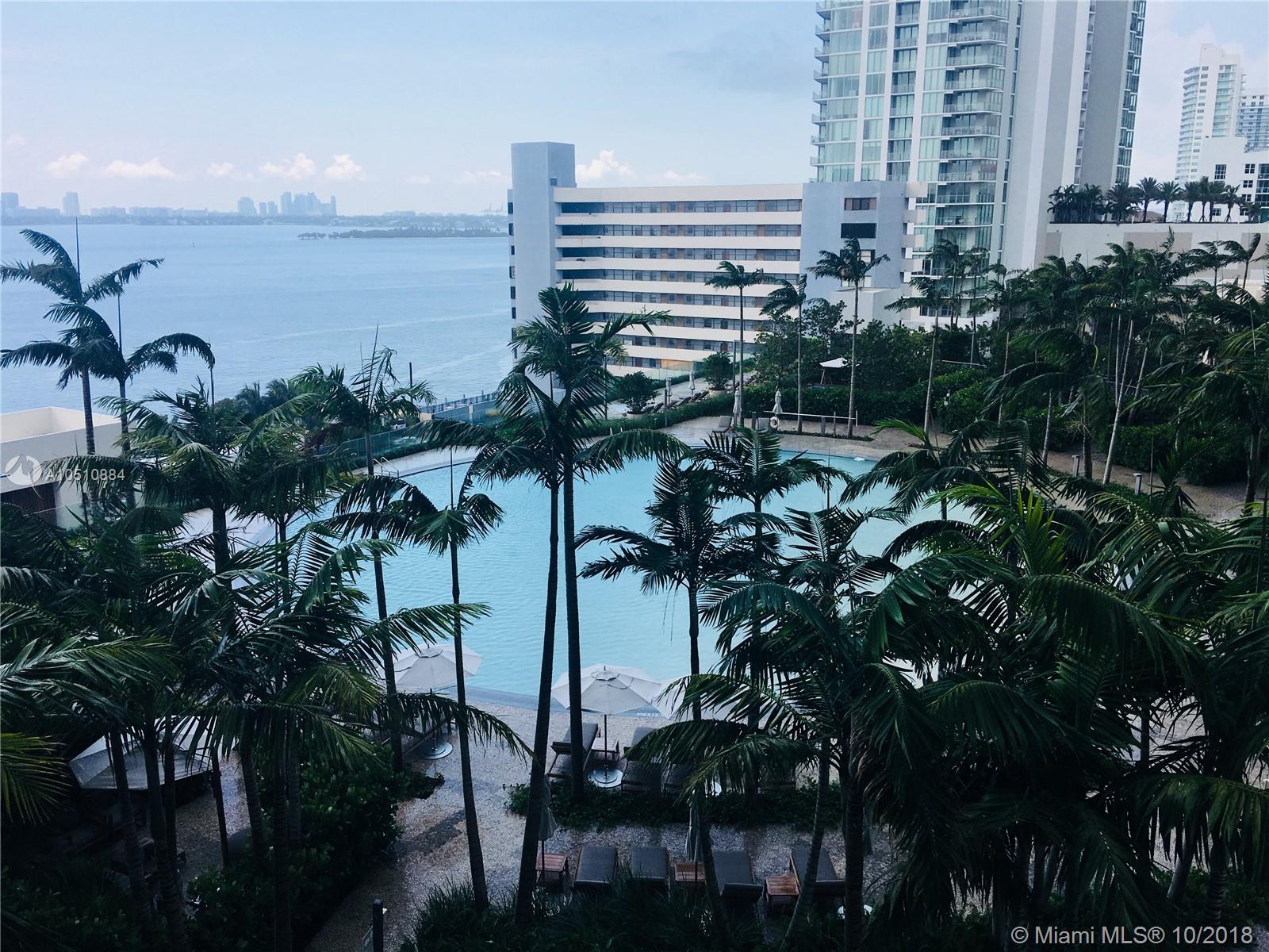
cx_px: 634
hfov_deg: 61.7
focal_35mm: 29
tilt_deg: -13.4
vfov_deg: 48.2
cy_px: 476
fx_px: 1063
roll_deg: -1.5
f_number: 2.2
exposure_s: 1/699
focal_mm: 4.15
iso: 25
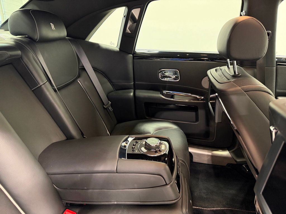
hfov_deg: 71.6
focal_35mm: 24
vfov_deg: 56.8
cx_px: 143
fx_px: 198
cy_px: 107
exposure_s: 1/30
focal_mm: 6.76
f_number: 1.78
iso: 800
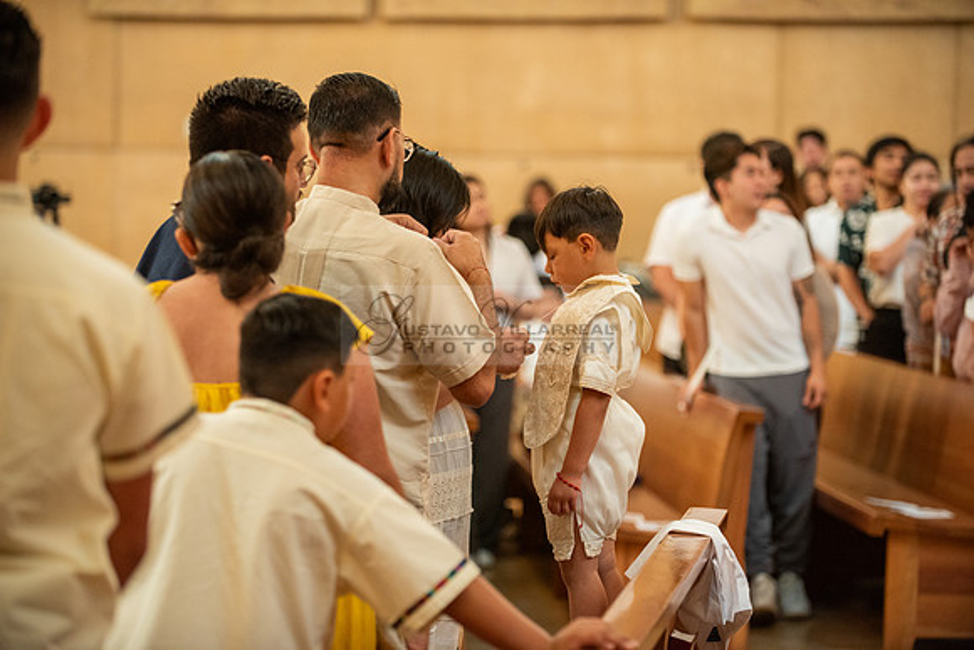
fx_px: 3247
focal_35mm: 120
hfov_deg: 17.1
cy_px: 325
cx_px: 487
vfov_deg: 11.4
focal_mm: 120
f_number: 2.8
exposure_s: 1/80
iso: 2000
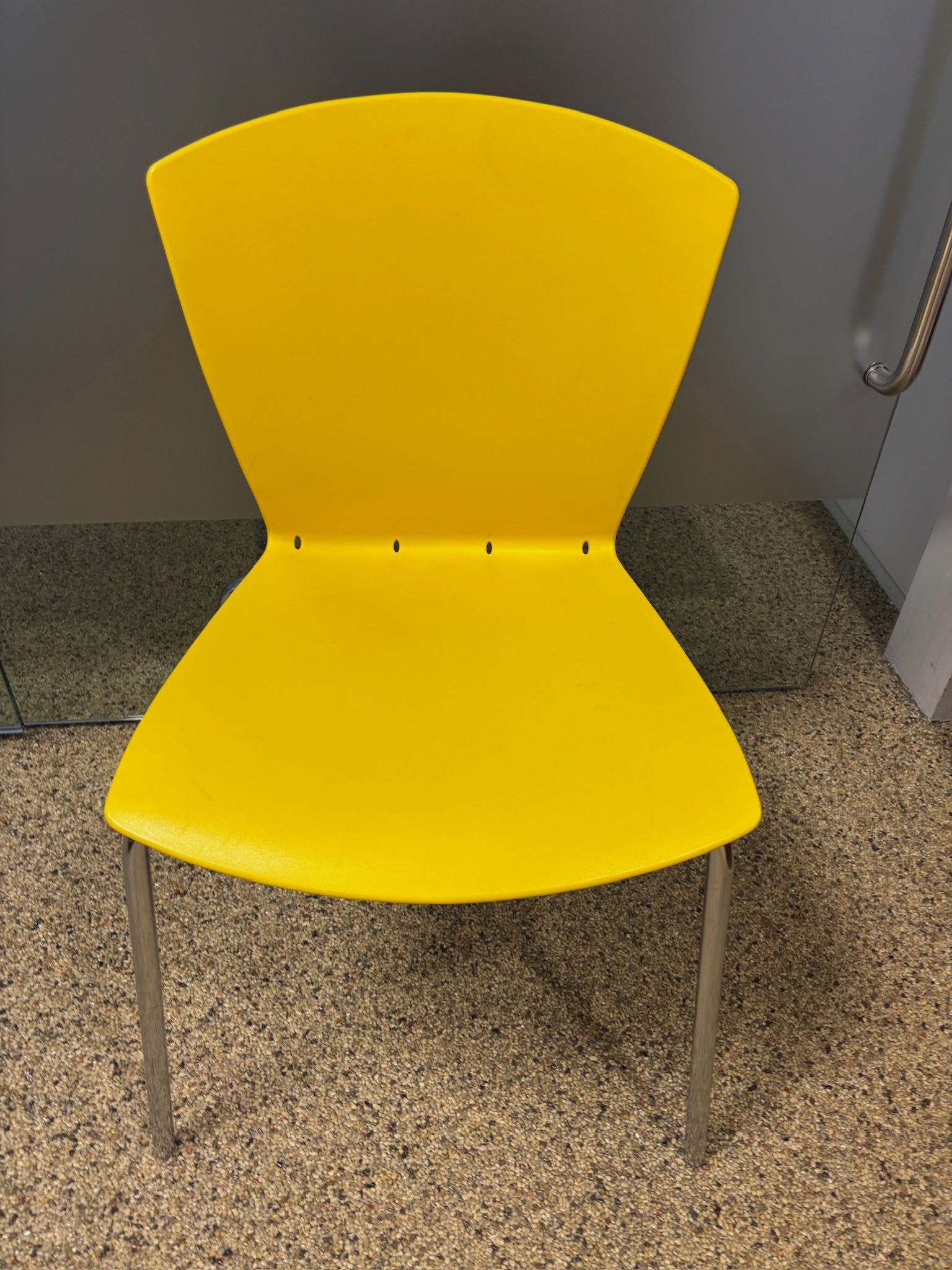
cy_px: 635
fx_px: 953
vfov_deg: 67.3
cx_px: 476
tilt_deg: -38.3
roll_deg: -2.1
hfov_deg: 53.1
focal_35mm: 26
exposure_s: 1/50
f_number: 1.6
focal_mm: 5.96
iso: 80
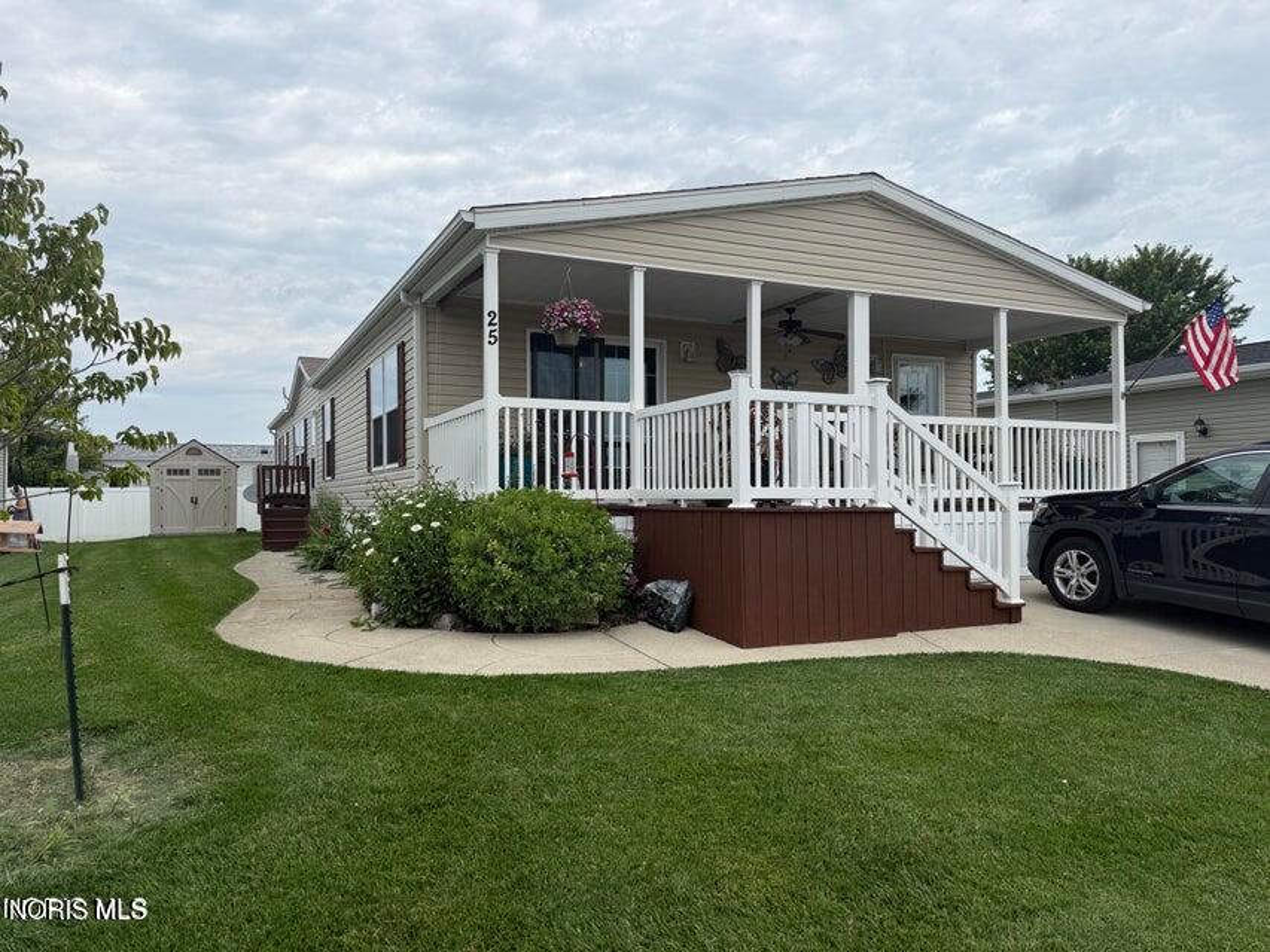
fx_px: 881
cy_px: 476
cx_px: 635
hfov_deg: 71.6
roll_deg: +0.8
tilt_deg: +1.4
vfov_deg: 56.8
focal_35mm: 24
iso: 80
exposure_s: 1/5319
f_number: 1.78
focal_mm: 6.76
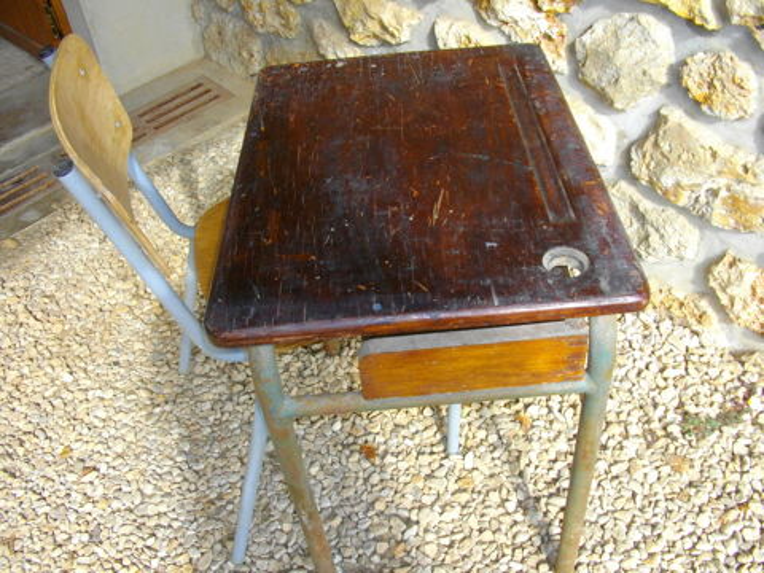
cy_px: 286
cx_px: 382
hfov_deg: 56.8
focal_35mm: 32
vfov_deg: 44.2
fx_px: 706
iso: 100
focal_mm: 5.7
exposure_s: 1/80
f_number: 5.5
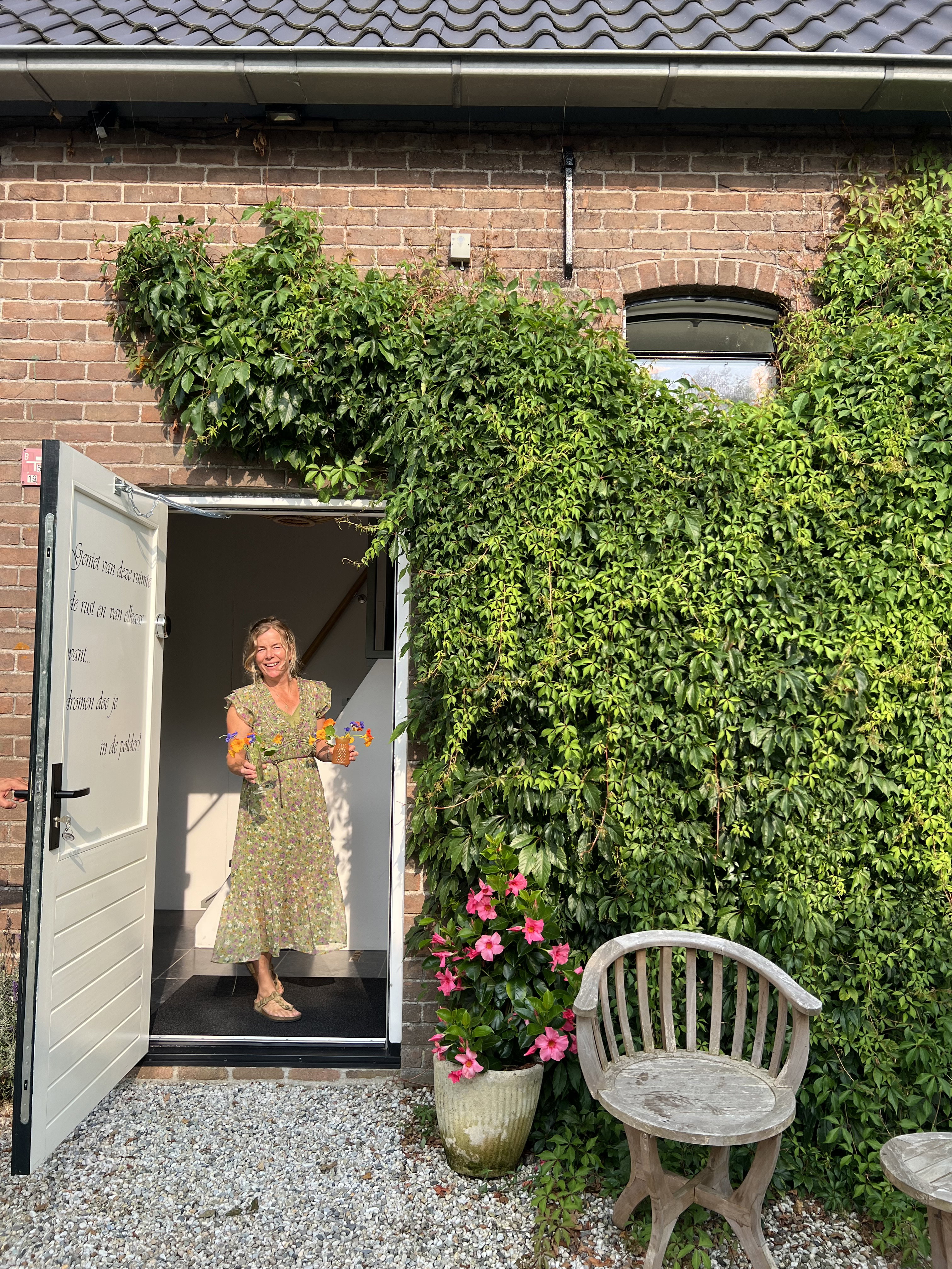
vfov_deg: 67.3
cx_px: 476
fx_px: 953
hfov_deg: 53.1
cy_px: 634
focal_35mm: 26
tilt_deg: +3.0
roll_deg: +0.1
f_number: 1.5
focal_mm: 5.7
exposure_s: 1/1159
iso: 50
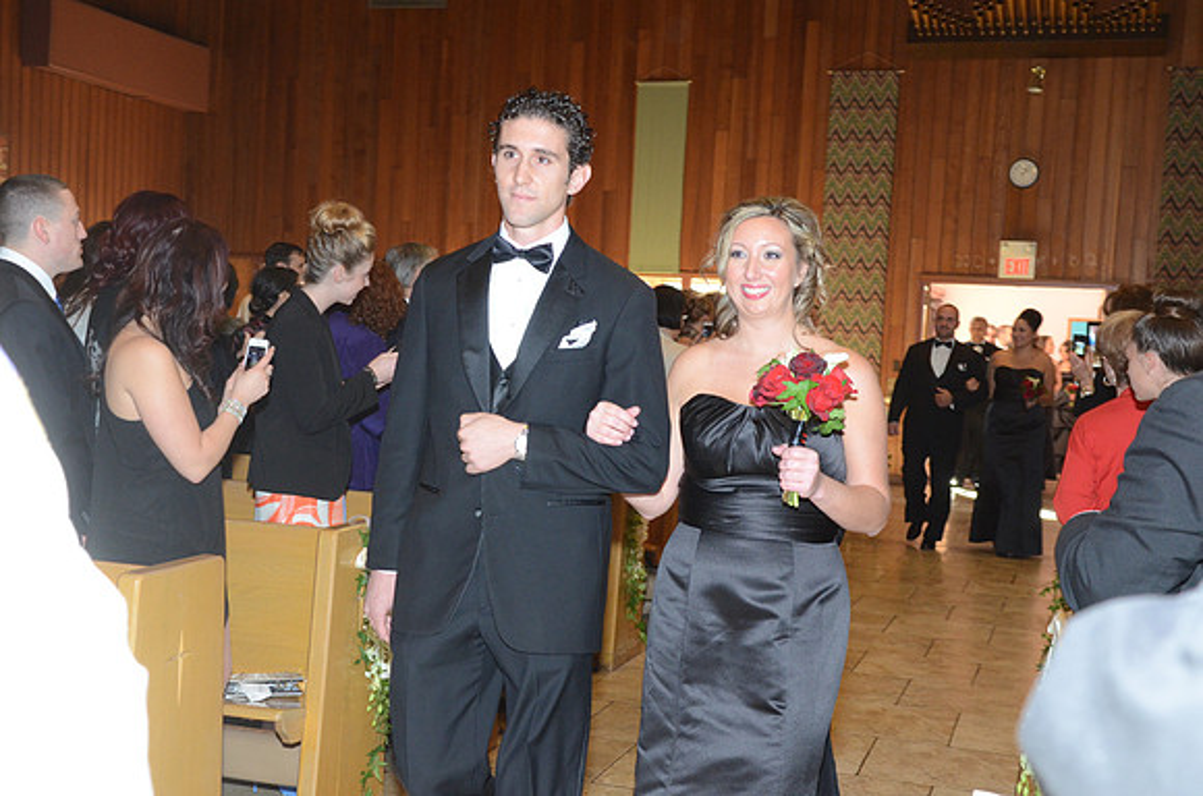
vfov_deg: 29.7
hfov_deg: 43.7
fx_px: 1500
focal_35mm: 45
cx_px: 602
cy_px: 398
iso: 1600
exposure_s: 1/60
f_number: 5.6
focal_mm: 30
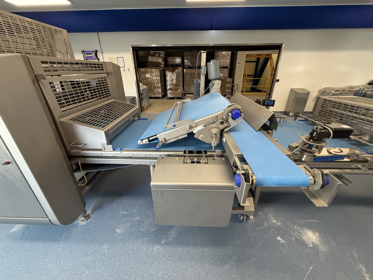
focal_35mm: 14
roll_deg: -1.0
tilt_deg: -25.4
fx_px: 151
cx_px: 186
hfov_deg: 102.1
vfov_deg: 85.7
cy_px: 140
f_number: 2.2
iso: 250
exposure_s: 1/100
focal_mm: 2.22
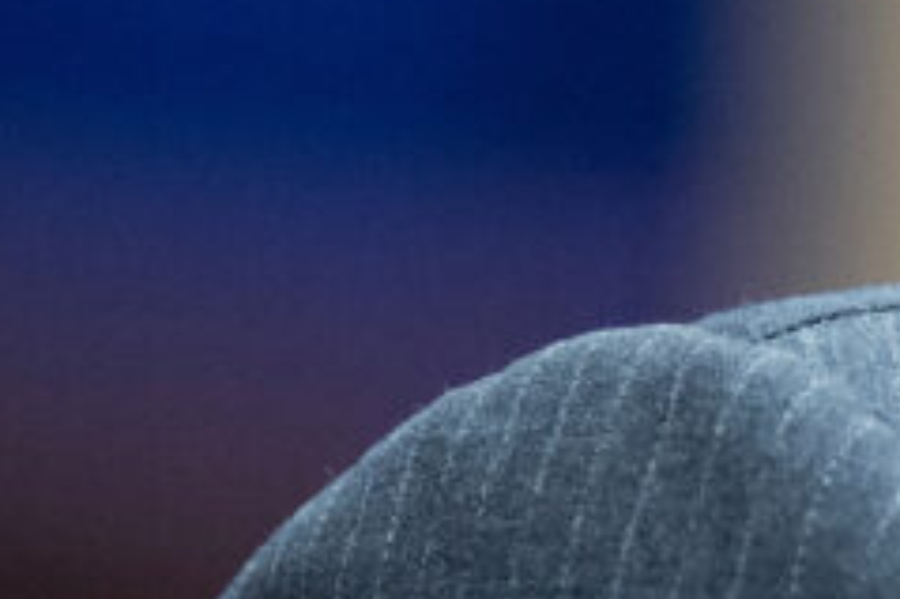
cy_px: -494
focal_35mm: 1172
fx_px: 29279
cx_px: 2982
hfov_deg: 1.7
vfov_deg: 1.2
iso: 2500
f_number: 2.8
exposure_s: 1/500
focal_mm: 173
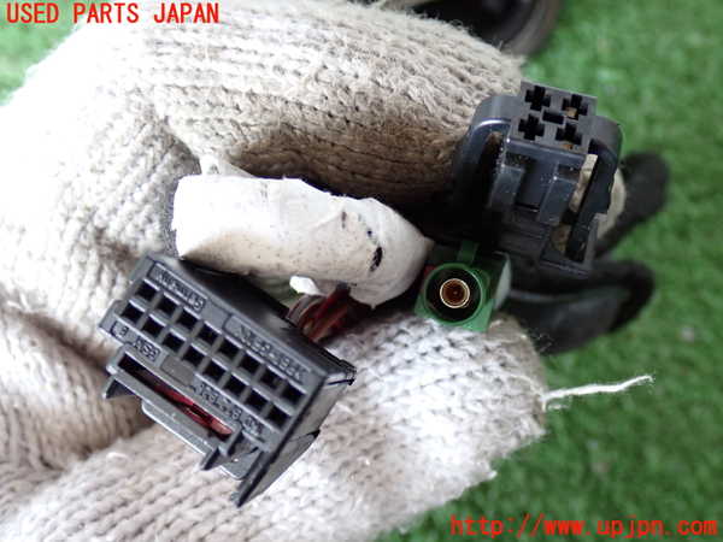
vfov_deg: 30.9
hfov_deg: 40.4
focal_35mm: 47
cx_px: 362
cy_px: 271
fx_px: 982
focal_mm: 8.4
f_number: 3.1
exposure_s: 1/50
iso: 320
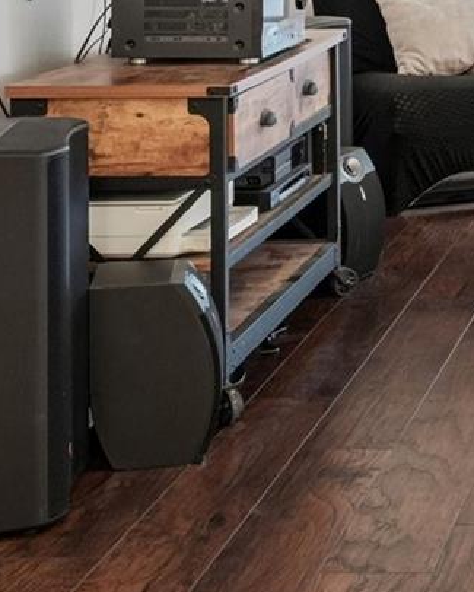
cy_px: -159
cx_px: 763
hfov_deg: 13.0
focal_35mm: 111
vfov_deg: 16.4
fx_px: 1946
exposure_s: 1/8
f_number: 8
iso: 500
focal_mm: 20
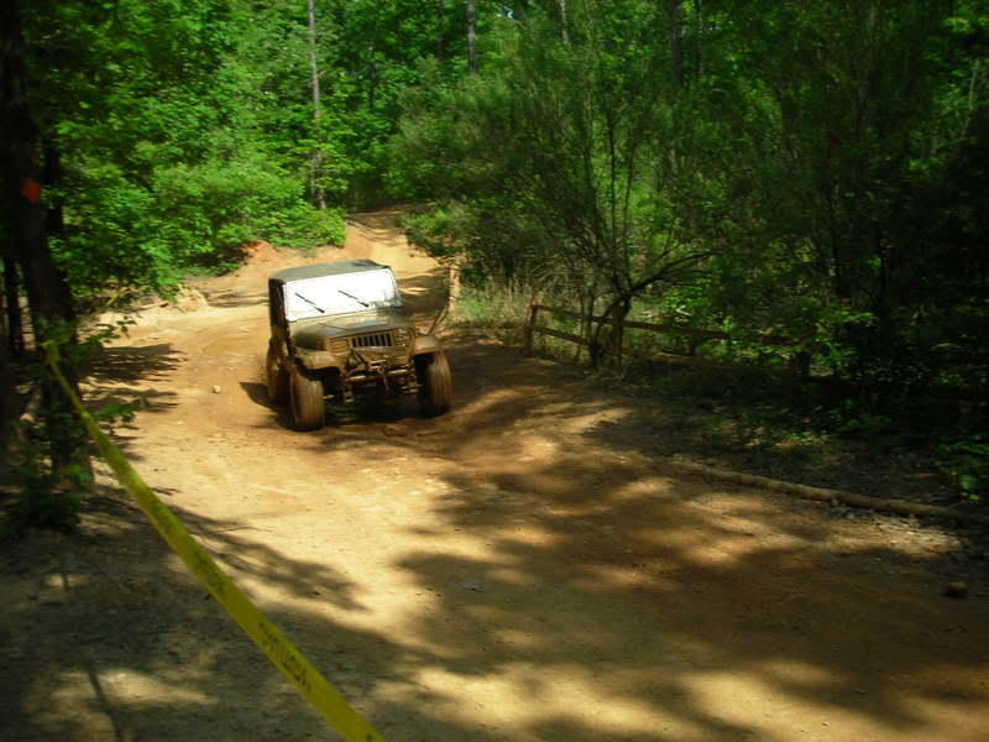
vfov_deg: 37.7
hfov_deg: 49.0
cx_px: 494
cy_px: 371
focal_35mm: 38
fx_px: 1086
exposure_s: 1/120
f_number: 6.4
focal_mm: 6.3
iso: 67
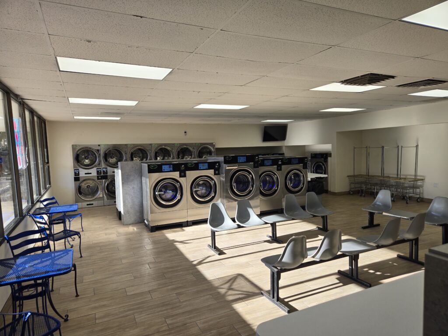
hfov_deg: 73.9
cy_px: 168
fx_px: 298
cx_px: 224
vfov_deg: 58.9
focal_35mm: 23
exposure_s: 1/315
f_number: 1.8
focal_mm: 5.4
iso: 25
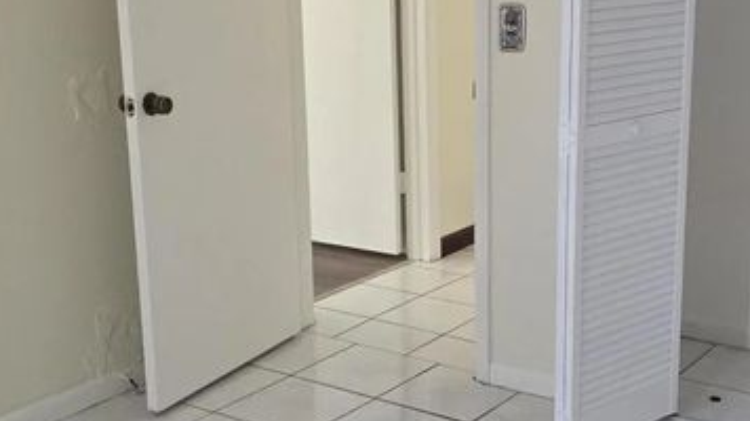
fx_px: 1193
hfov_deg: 34.8
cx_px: 449
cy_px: 180
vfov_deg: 20.0
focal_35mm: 60
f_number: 1.7
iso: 400
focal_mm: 6.3
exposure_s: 1/120
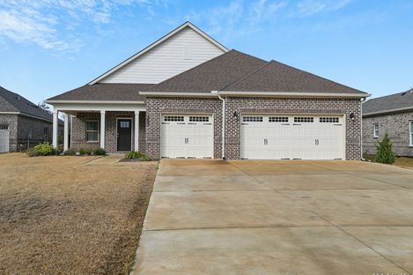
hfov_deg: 58.7
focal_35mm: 32
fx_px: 367
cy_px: 136
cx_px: 199
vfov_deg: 41.1
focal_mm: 30
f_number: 5
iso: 100
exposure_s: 1/800
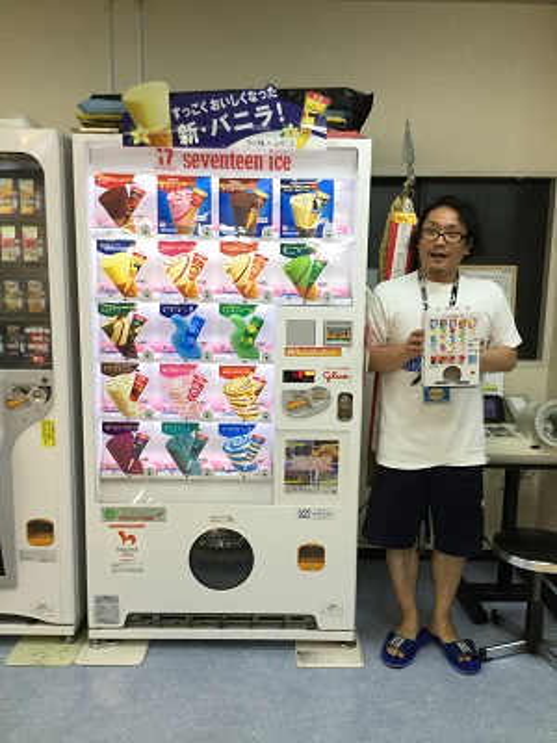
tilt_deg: -8.1
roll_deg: -1.6
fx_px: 665
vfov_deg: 58.4
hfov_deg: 45.4
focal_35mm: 31
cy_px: 372
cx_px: 278
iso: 32
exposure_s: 1/30
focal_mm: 3.3
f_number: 2.4
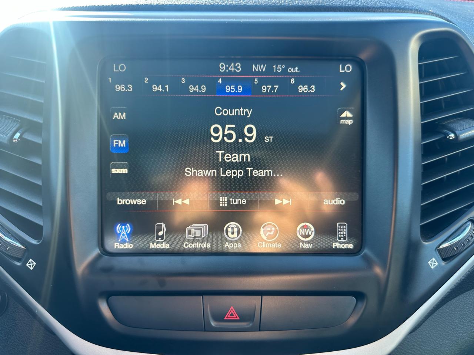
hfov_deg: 71.6
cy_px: 178
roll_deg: -0.2
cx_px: 237
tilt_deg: -26.2
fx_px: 329
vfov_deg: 56.8
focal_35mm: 24
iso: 80
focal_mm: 6.86
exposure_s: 1/121
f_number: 1.78
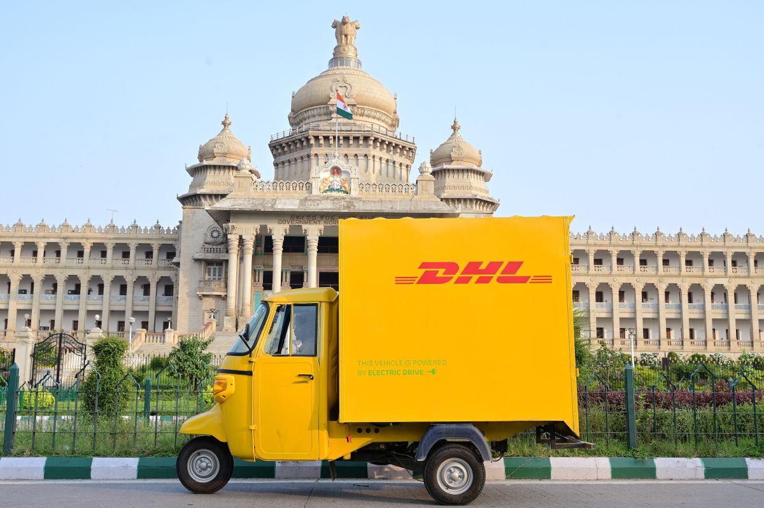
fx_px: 827
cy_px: 254
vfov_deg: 34.2
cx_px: 382
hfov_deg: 49.6
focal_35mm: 39
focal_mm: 39
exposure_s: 1/200
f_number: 8
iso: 400
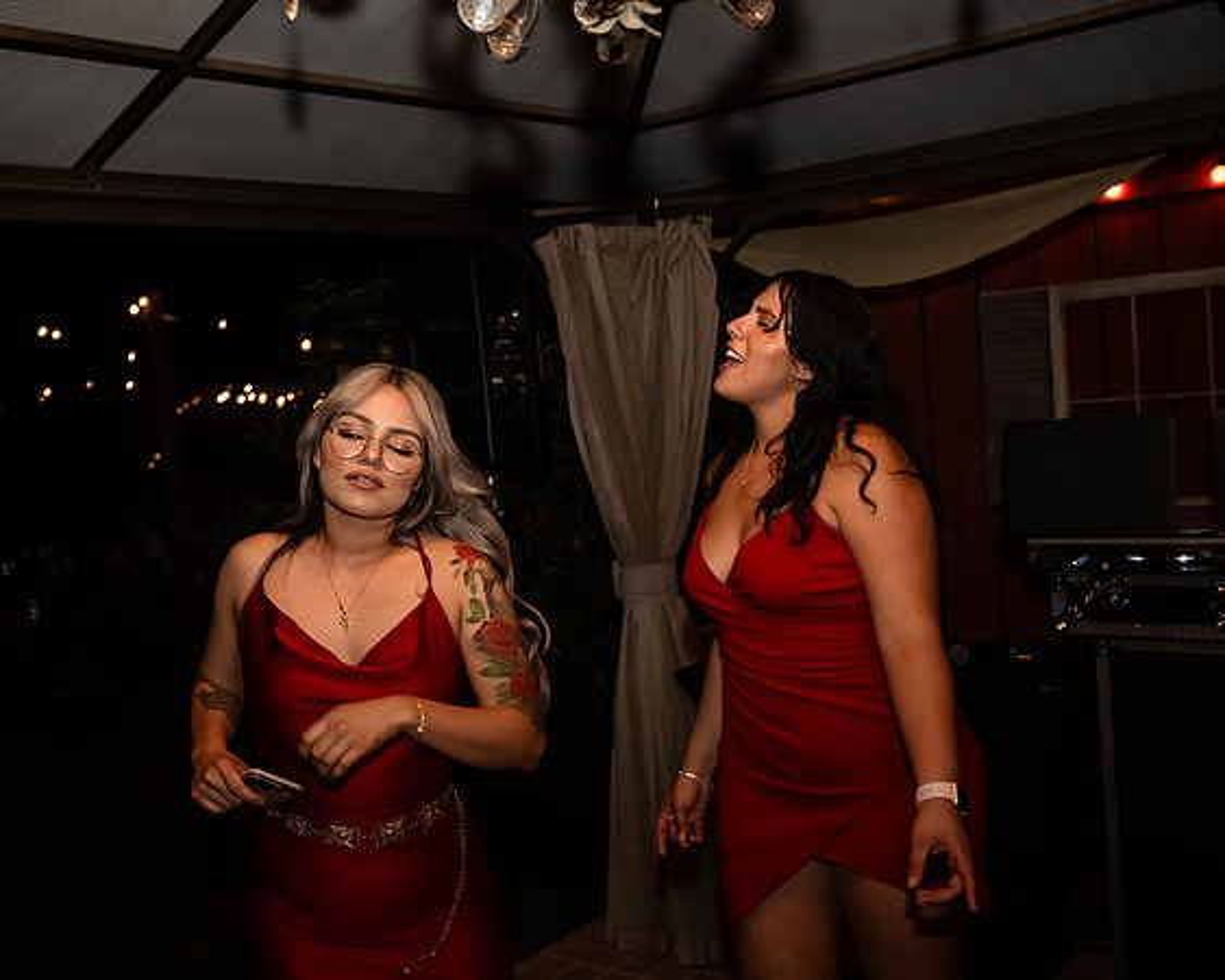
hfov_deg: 46.7
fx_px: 1414
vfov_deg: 38.2
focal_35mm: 39
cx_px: 517
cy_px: 464
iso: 2000
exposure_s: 1/125
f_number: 4
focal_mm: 32.5
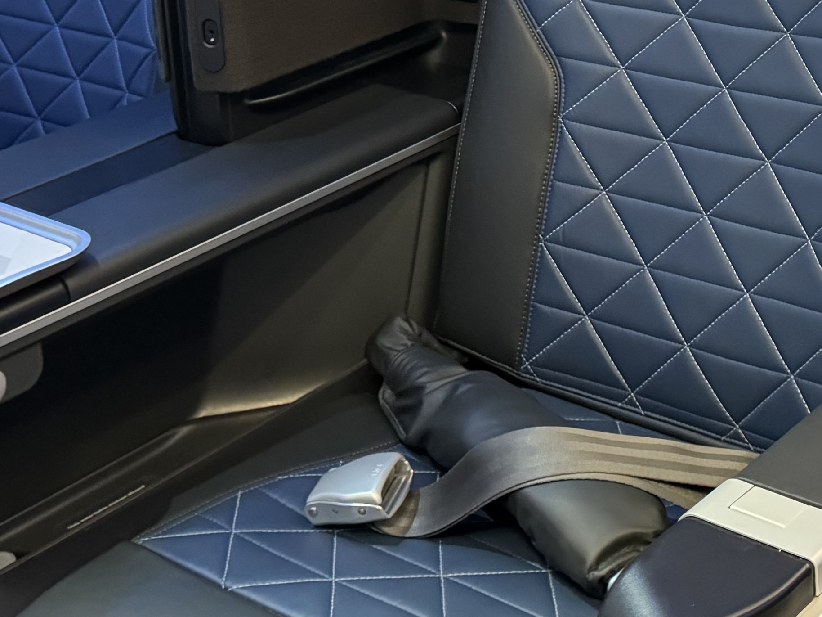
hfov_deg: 25.6
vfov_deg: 18.6
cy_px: -117
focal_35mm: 75
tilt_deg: -16.0
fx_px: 1781
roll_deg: +2.9
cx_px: 646
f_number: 1.78
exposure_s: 1/52
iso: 500
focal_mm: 6.76
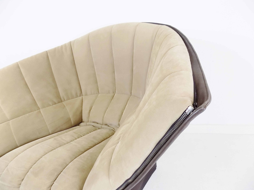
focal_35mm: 23
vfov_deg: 58.9
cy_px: 95
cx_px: 127
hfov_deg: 73.9
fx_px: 169
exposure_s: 1/30
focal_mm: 4
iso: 180
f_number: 3.1
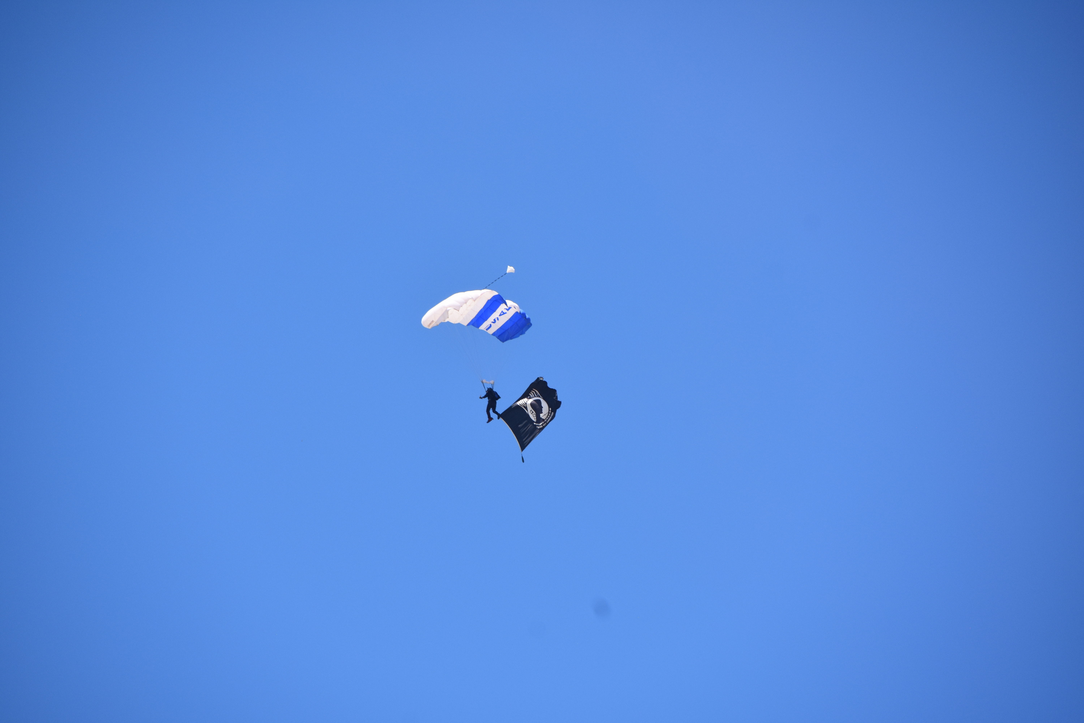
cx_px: 542
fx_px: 9033
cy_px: 362
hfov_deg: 6.9
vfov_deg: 4.6
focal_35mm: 300
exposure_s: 1/1000
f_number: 8
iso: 360
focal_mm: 200
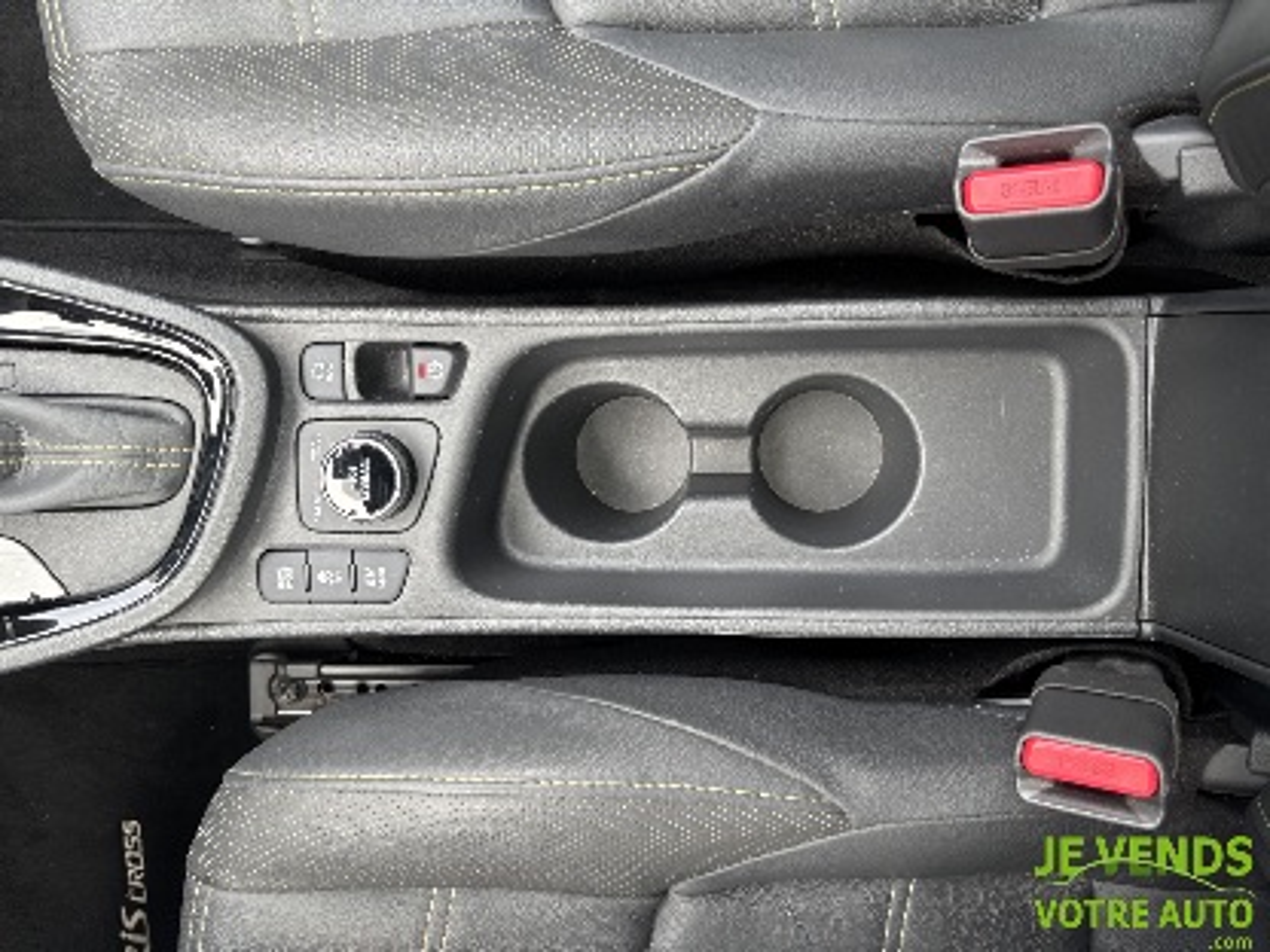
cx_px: 635
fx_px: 954
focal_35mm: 26
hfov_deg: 67.3
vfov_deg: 53.1
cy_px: 476
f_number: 1.6
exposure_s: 1/92
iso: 125
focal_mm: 5.96
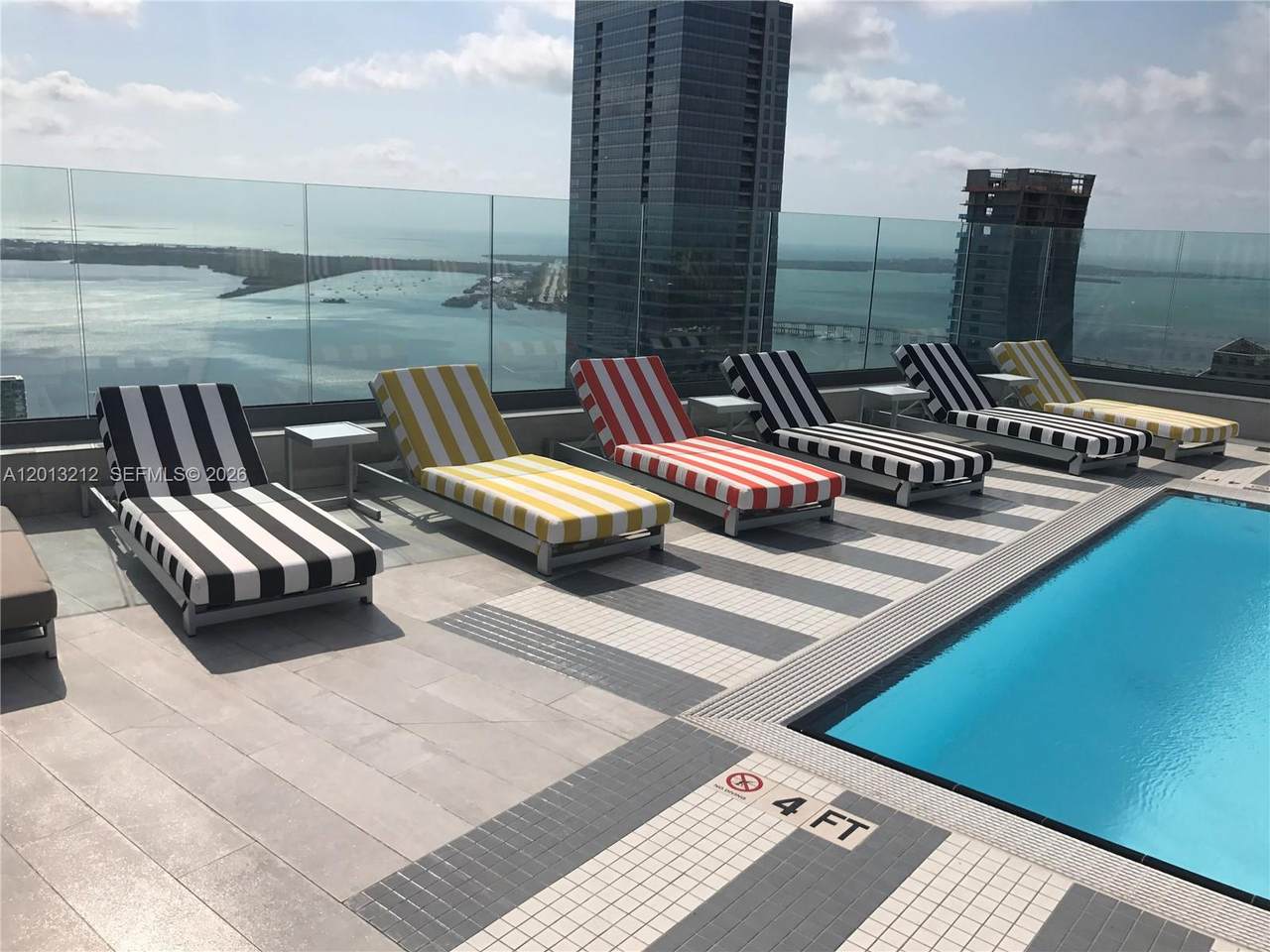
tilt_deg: -11.6
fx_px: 1027
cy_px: 476
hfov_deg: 63.4
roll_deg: -1.4
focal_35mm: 28
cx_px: 635
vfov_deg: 49.7
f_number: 1.8
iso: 20
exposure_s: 1/7407
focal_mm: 3.99
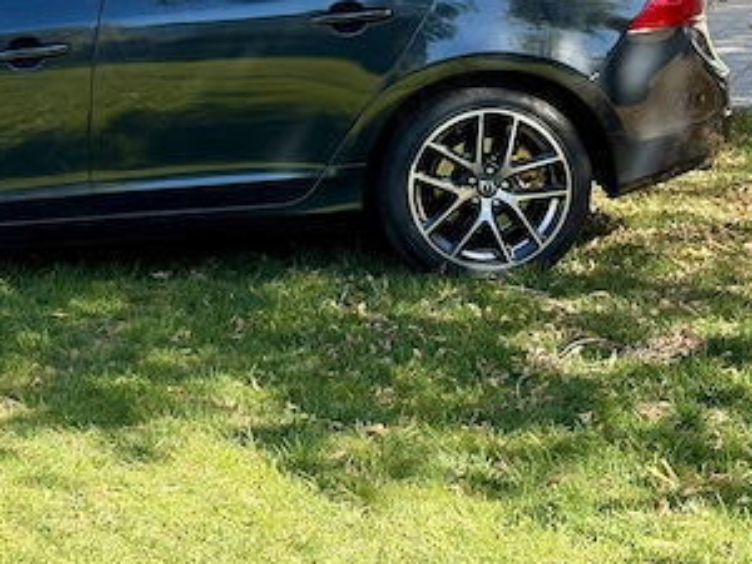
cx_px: 15
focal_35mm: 104
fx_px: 2259
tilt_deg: -5.5
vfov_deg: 14.1
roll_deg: +2.6
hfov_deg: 18.4
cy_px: 33
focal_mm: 5.96
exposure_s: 1/1048
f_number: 1.6
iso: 50
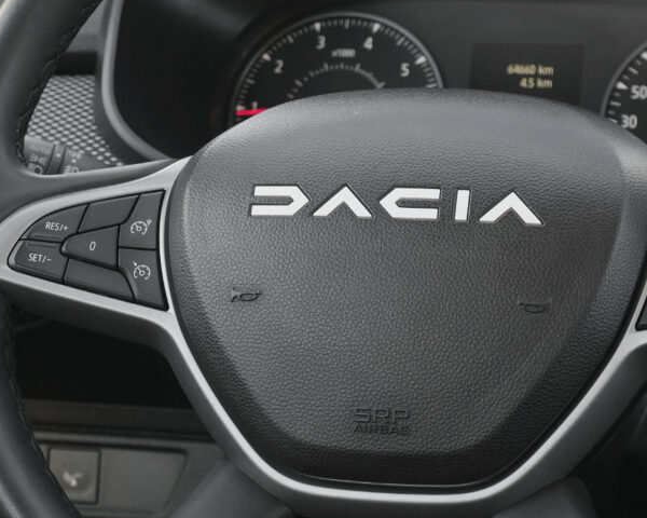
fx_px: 2087
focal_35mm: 109
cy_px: 239
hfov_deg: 17.6
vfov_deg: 14.1
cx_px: 371
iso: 2000
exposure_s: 1/125
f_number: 7.1
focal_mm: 45
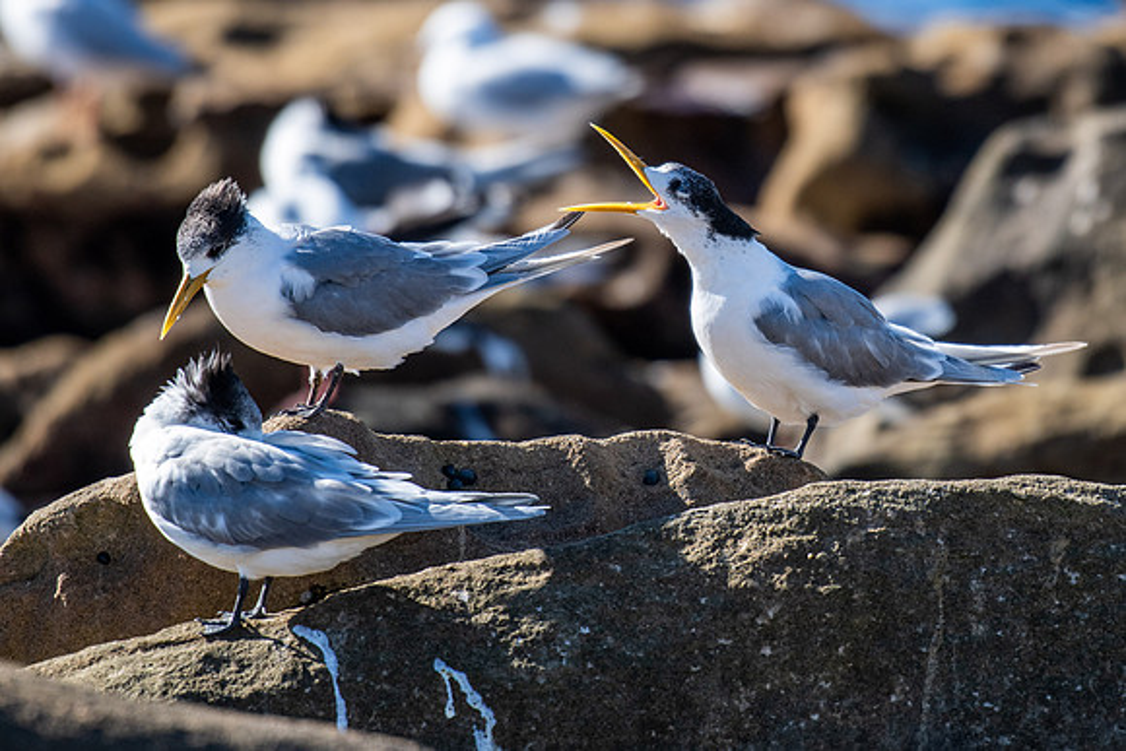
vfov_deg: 2.1
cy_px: 224
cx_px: 757
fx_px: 20578
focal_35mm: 658
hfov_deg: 3.1
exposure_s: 1/1250
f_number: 5.6
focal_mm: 400
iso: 360
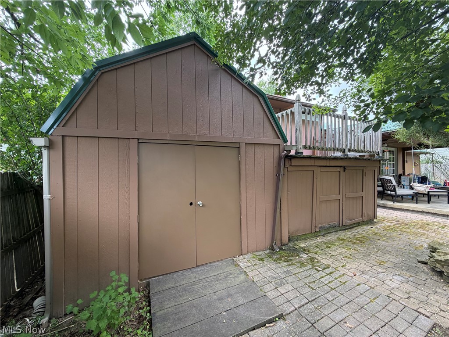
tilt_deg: +0.7
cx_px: 224
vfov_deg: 85.7
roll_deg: +0.1
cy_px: 168
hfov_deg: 102.1
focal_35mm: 14
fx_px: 182
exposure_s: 1/121
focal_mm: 2.22
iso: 100
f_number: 2.2
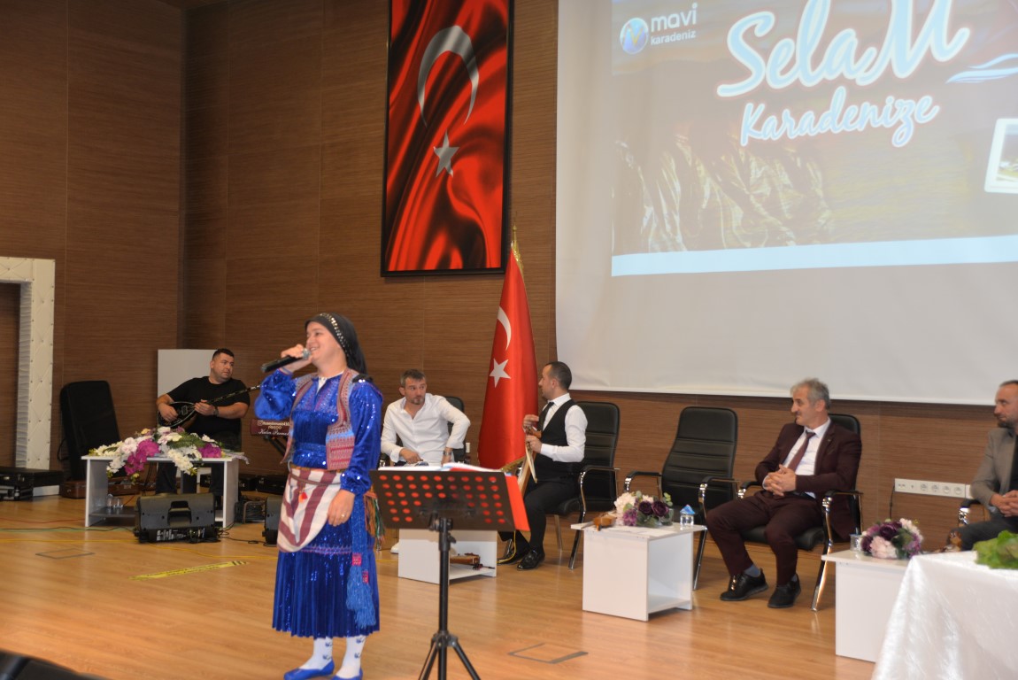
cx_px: 509
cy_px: 340
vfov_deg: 29.9
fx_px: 1273
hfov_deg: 43.6
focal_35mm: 45
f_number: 3.5
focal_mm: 45
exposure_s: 1/60
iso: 720
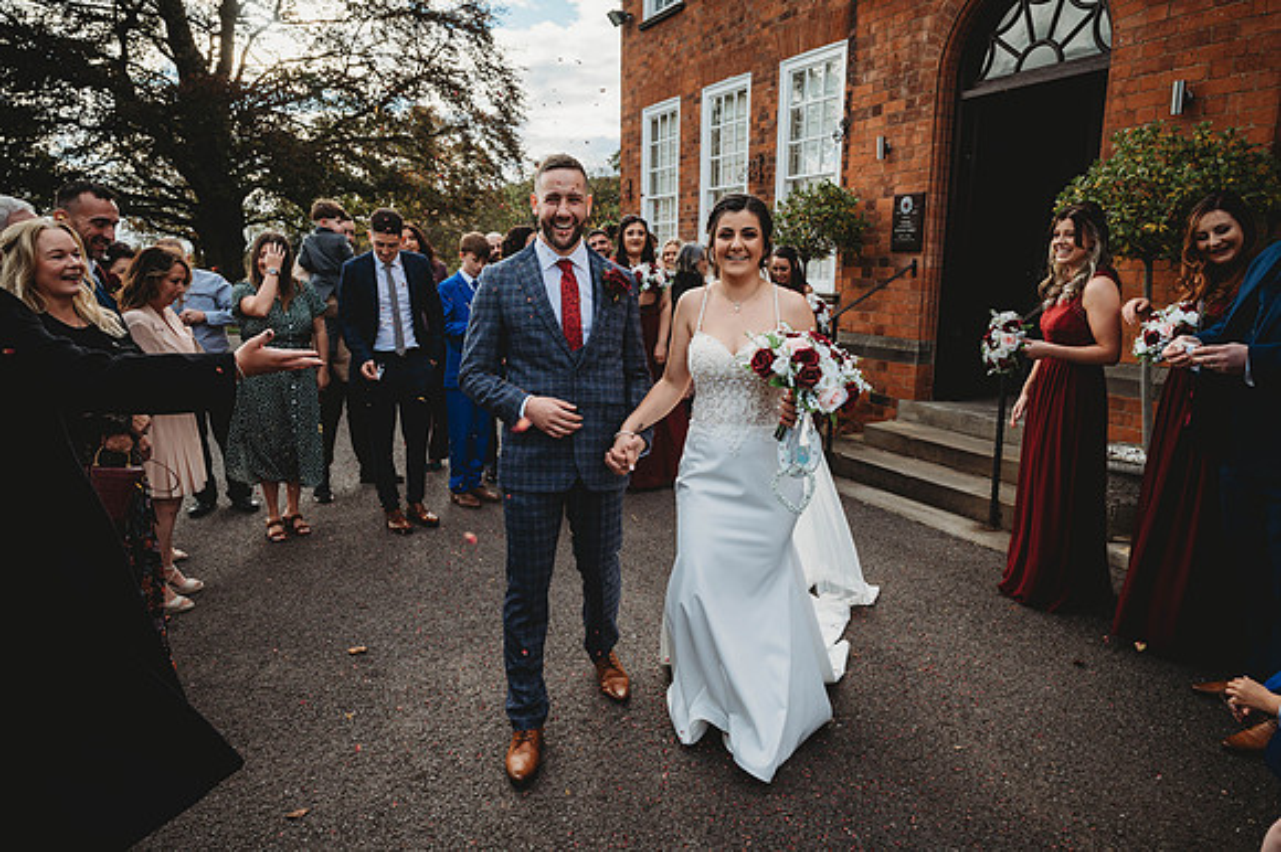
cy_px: 426
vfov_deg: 53.1
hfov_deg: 73.8
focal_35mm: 24
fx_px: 853
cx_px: 640
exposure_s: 1/800
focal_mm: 24
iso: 160
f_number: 4.5
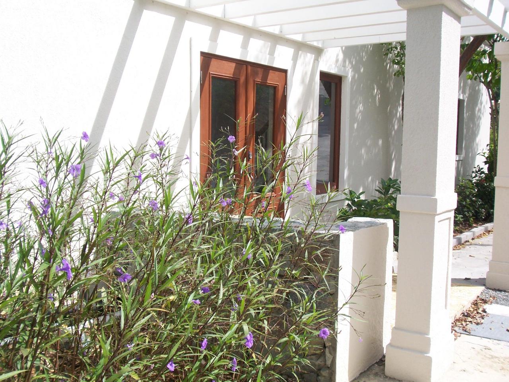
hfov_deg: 47.9
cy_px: 191
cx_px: 254
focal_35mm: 39
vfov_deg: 36.8
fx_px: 573
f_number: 3.9
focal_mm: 6.4
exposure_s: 1/320
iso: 64
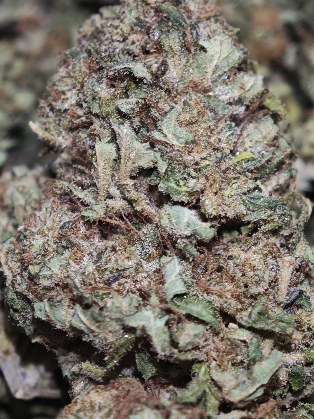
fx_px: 1693
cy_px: 210
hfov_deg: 10.6
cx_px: 157
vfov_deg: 14.1
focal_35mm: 140
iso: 80
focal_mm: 11.5
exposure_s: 1/100
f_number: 1.8
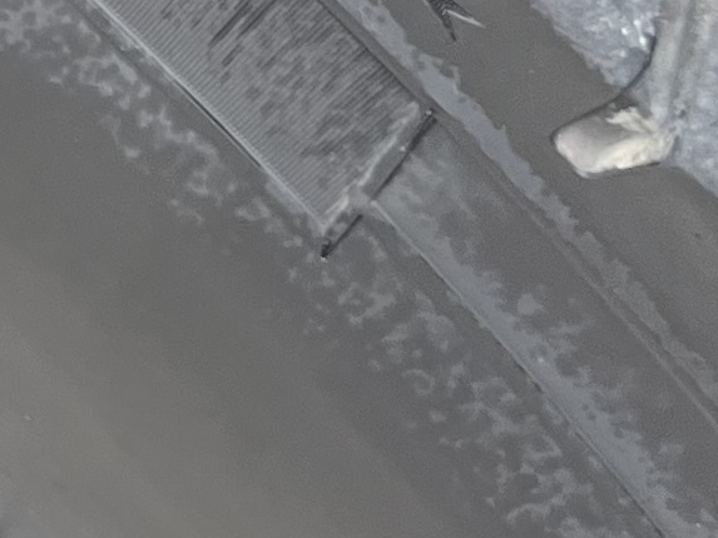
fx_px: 3797
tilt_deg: -44.5
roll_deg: -4.3
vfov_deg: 7.8
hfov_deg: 10.6
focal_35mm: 183
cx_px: -189
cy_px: -438
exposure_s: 1/756
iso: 50
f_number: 1.6
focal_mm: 5.1
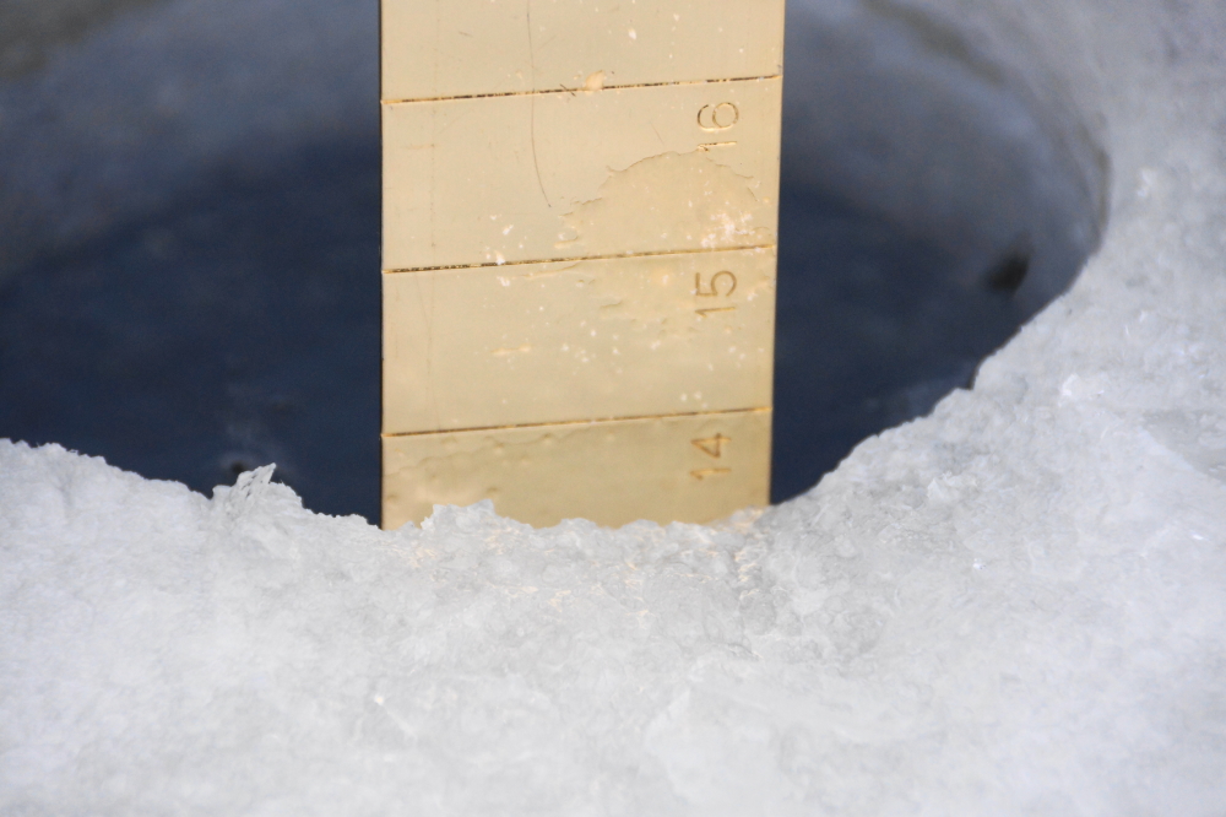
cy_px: 408
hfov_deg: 5.5
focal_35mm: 375
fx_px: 12766
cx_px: 613
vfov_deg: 3.7
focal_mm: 250
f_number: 6.3
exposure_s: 1/400
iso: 320
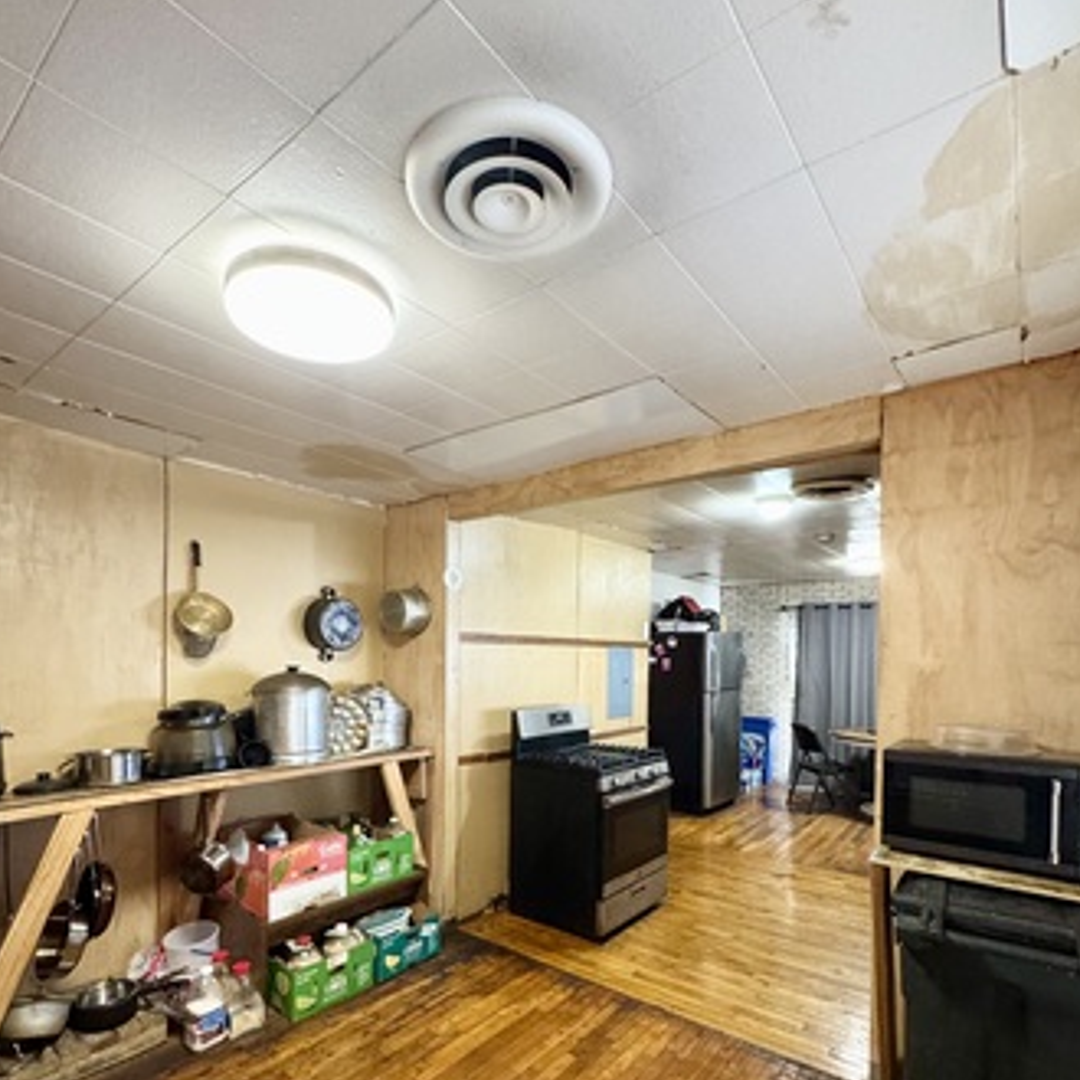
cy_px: 664
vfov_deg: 79.5
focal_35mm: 18
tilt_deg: -1.5
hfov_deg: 80.7
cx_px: 537
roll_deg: -1.6
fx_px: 635
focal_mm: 2.22
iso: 1000
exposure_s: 1/60
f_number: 2.2
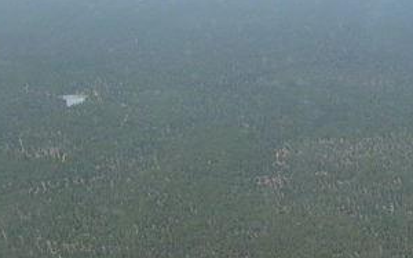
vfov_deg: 15.1
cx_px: 425
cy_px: 83
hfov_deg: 23.0
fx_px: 967
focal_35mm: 86
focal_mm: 5.8
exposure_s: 1/242
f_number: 5.6
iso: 50
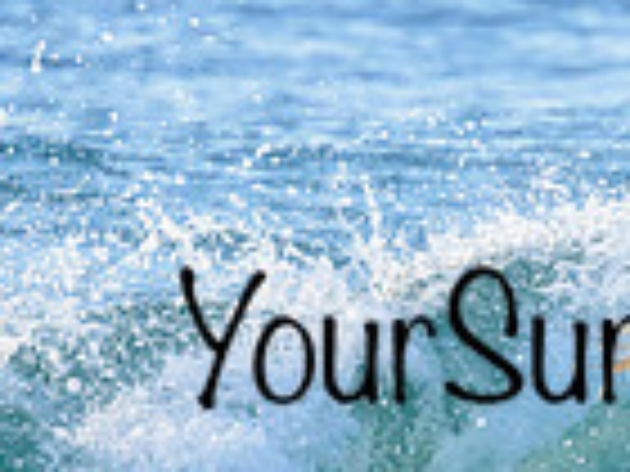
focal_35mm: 3179
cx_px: 644
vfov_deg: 0.5
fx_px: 57857
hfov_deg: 0.6
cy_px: 299
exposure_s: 1/2000
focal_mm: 800
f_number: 11
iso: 3200
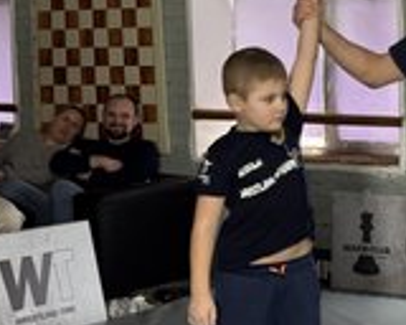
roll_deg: +0.9
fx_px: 1406
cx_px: 429
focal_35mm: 117
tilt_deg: -5.7
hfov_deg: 16.0
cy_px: 157
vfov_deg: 13.2
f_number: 1.78
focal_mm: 6.76
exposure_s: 1/30
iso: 500
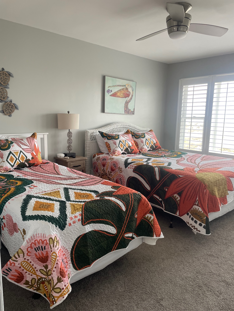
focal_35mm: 26
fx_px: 234
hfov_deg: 53.1
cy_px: 156
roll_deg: -0.4
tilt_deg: -8.8
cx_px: 117
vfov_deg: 67.3
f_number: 1.6
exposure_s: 1/121
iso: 100
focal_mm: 4.2
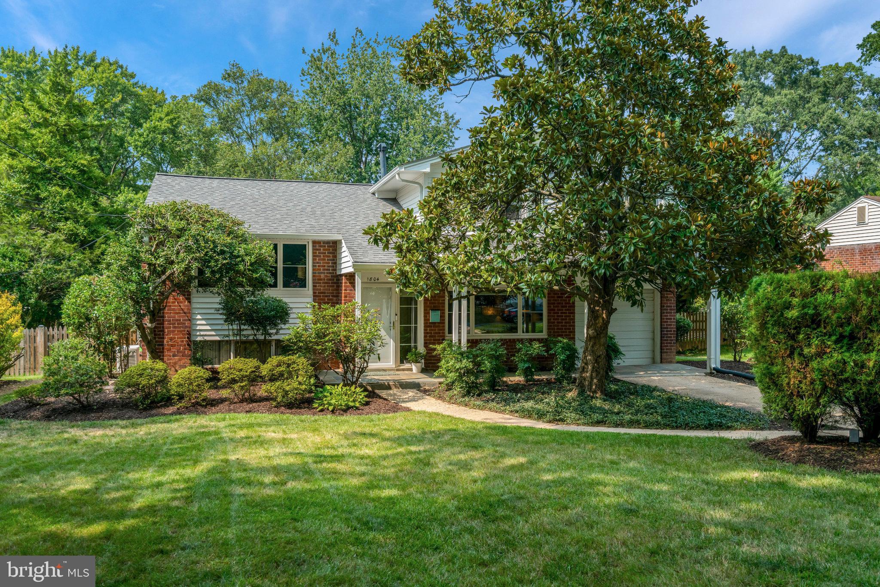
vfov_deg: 45.0
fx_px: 709
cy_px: 294
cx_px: 440
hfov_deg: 63.7
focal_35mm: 29
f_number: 8
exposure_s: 1/800
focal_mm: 29
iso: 1250
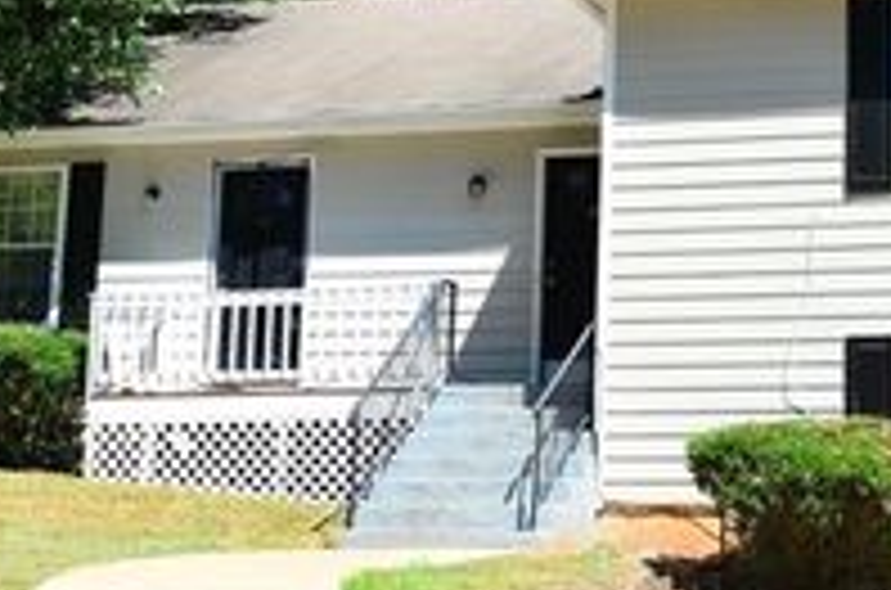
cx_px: 693
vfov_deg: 14.1
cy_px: 149
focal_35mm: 96
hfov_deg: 21.1
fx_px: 2370
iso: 800
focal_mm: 38
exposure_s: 1/1000
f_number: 7.1
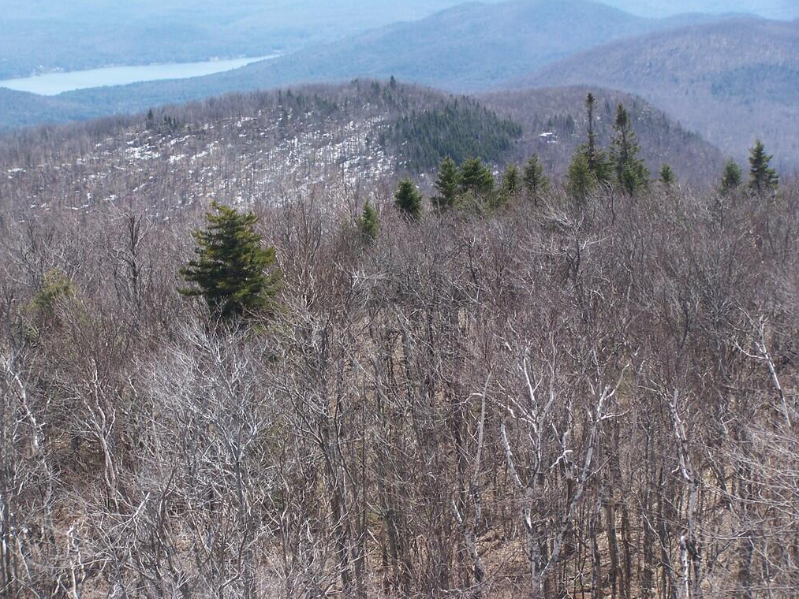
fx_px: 2193
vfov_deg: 15.6
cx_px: 397
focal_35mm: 95
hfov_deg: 20.6
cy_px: 298
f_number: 3.2
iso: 80
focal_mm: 15.6
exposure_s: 1/640
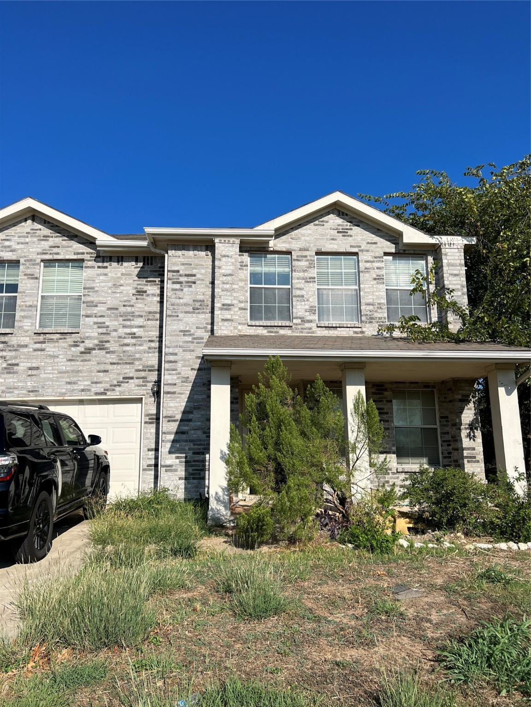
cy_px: 354
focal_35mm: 26
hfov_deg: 53.1
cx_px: 266
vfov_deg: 67.3
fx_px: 532
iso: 50
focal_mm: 5.7
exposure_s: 1/6211
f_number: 1.5
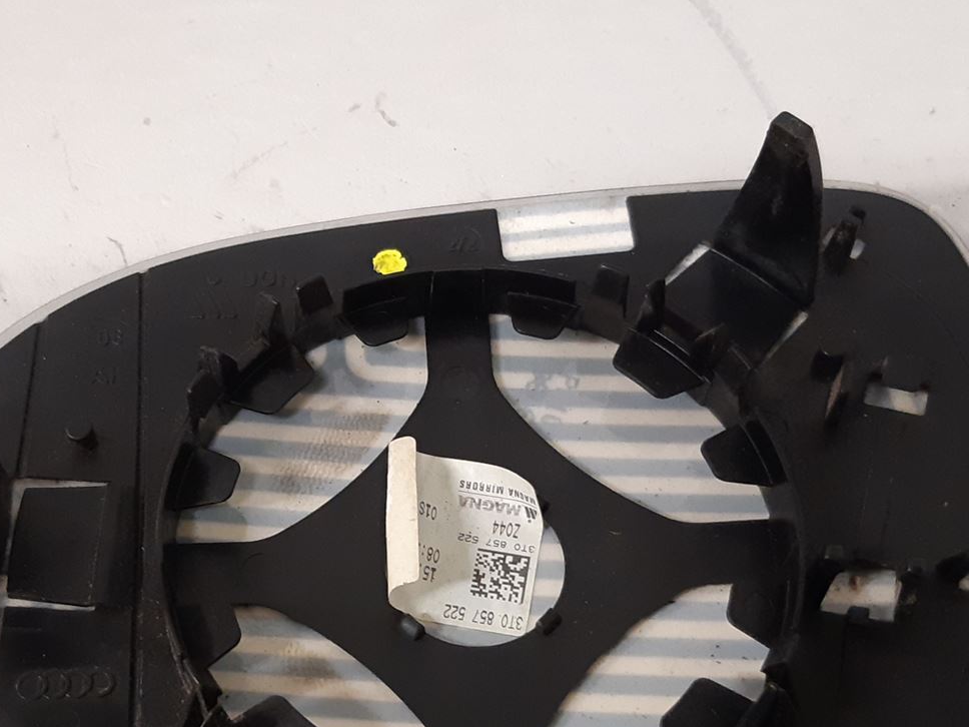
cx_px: 392
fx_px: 1540
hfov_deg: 34.8
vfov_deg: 26.1
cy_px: 576
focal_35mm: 55
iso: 320
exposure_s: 1/50
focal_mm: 3.93
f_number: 1.7
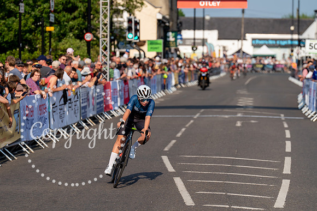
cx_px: 158
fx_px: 1656
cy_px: 106
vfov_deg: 7.3
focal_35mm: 188
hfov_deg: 10.9
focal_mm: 188
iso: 160
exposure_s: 1/1000
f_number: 5
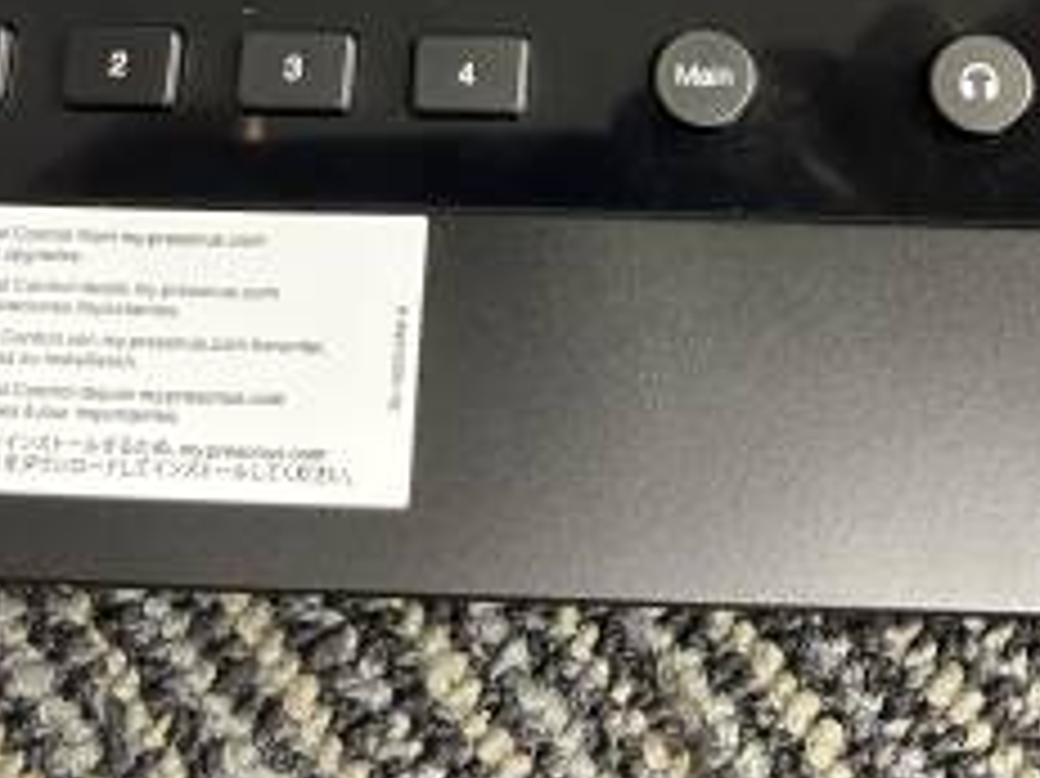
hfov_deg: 30.5
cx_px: 693
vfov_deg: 22.0
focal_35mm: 63
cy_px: -81
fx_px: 1892
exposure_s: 1/30
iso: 400
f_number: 1.8
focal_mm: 3.99
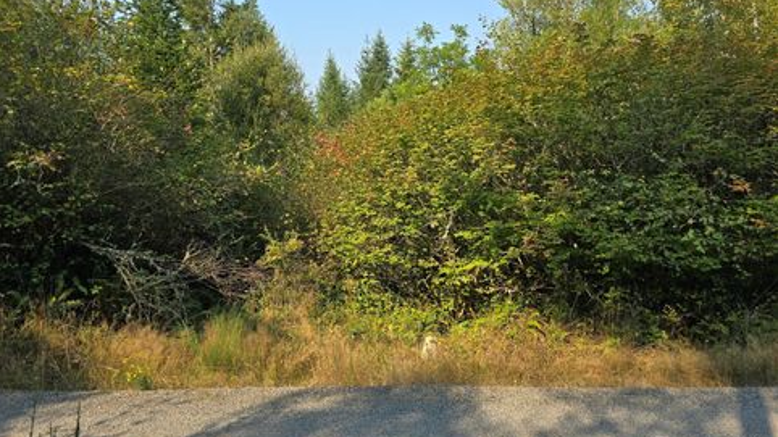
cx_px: 376
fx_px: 536
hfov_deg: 71.9
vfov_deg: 44.1
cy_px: 169
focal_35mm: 26
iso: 12
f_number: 1.7
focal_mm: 6.3
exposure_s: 1/367
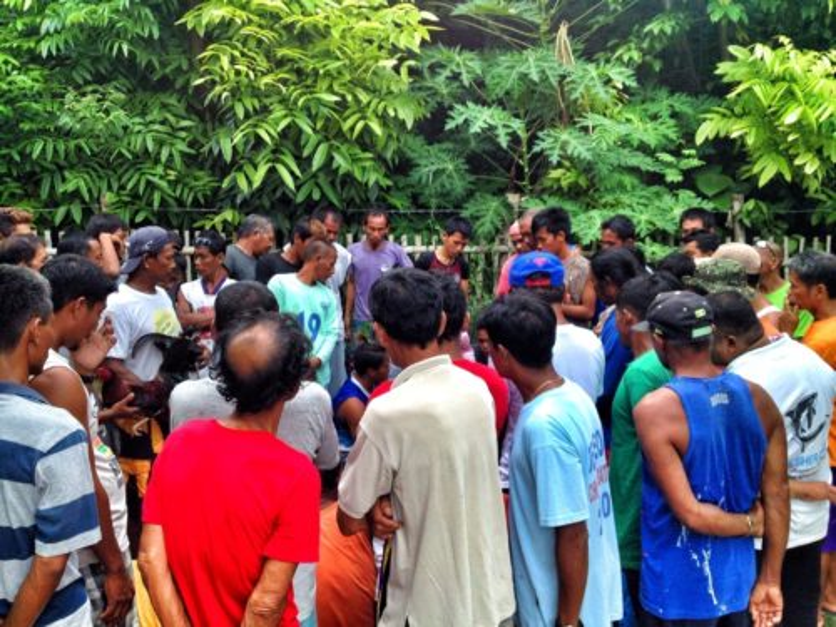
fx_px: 845
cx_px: 418
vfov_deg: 40.7
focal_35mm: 35
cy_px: 314
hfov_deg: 52.6
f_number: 2.4
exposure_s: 1/172
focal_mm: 4.28
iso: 50
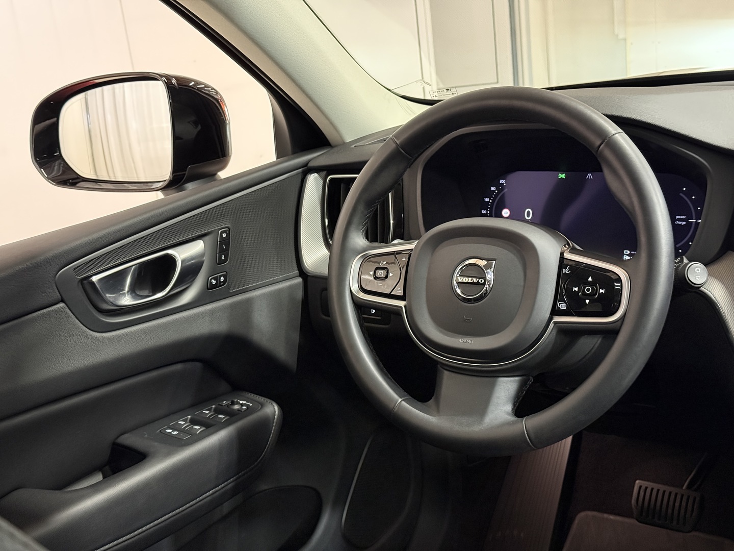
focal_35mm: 48
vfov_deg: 30.3
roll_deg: +6.7
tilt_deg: -16.5
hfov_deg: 39.7
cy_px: 276
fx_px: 1018
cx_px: 367
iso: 500
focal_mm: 6.76
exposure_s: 1/33
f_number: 1.78
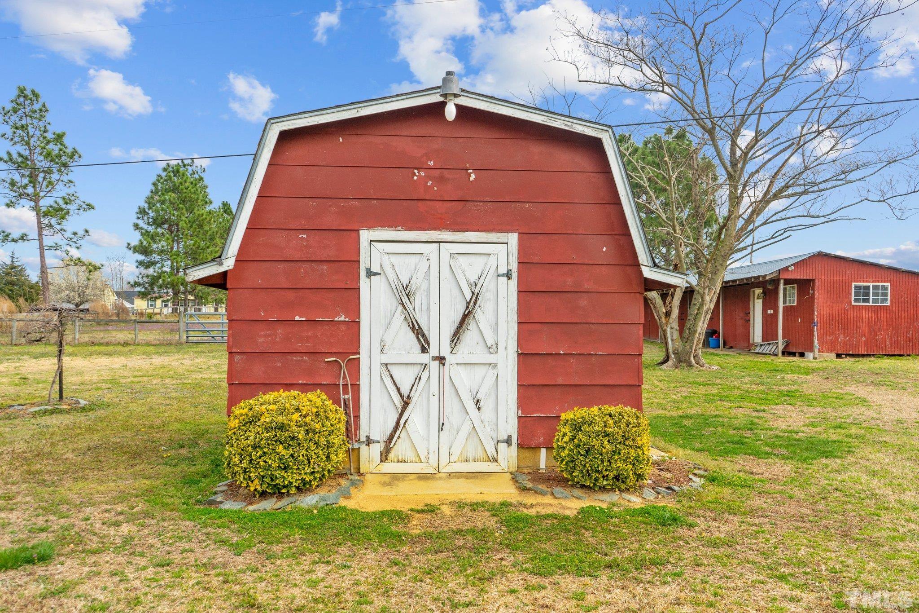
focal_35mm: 30
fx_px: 766
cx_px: 460
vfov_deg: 43.6
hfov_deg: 61.9
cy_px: 306
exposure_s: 1/640
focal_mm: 30
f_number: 8
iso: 100
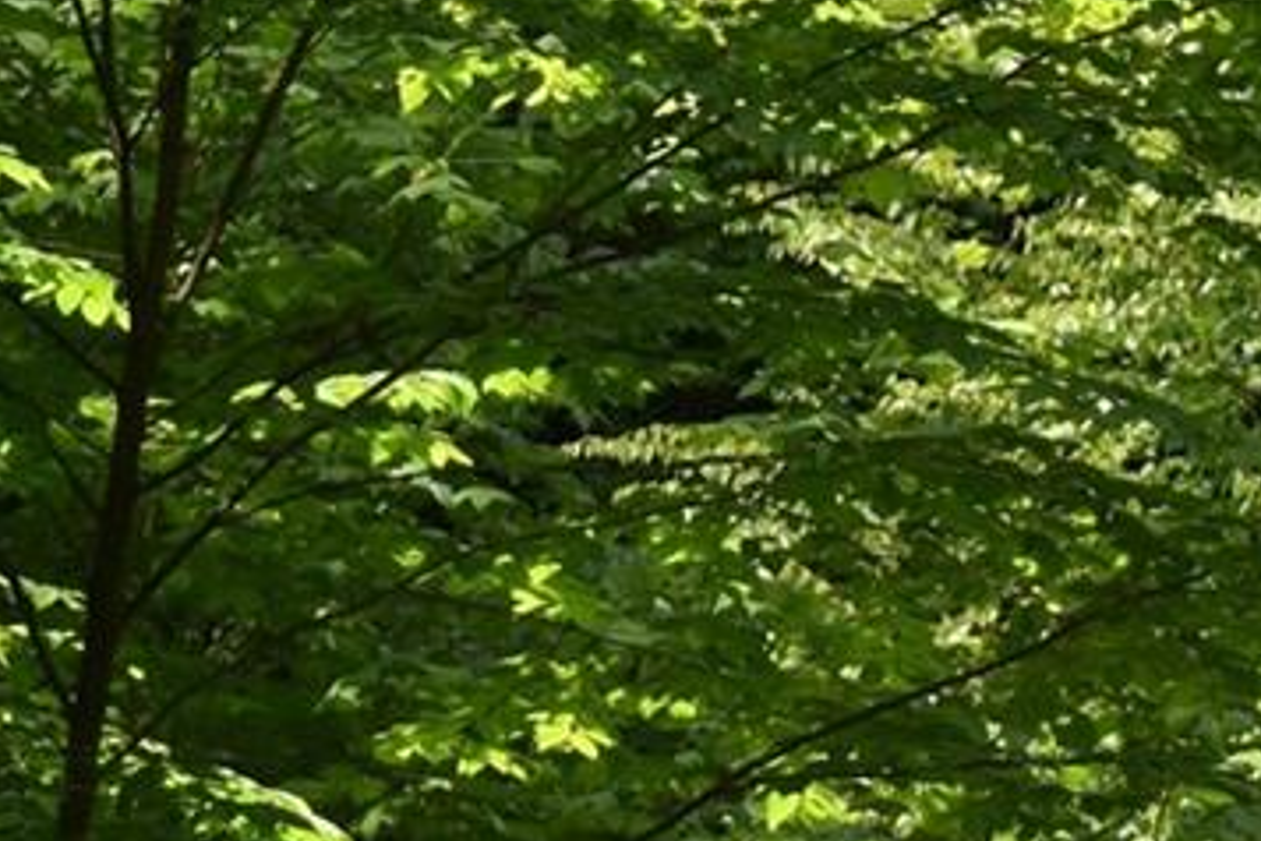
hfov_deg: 6.0
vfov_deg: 3.9
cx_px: 1579
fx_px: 12049
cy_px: -1433
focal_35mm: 344
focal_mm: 40
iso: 180
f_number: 8
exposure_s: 1/250
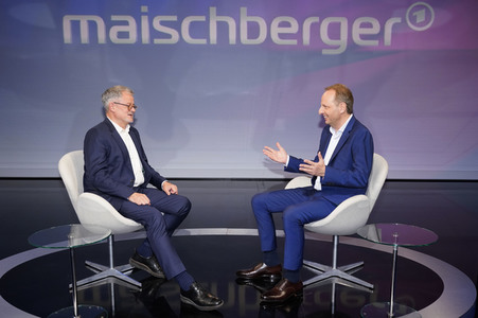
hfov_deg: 54.5
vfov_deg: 37.8
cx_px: 239
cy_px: 159
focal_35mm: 35
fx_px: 464
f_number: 5
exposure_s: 1/125
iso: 2000
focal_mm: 35
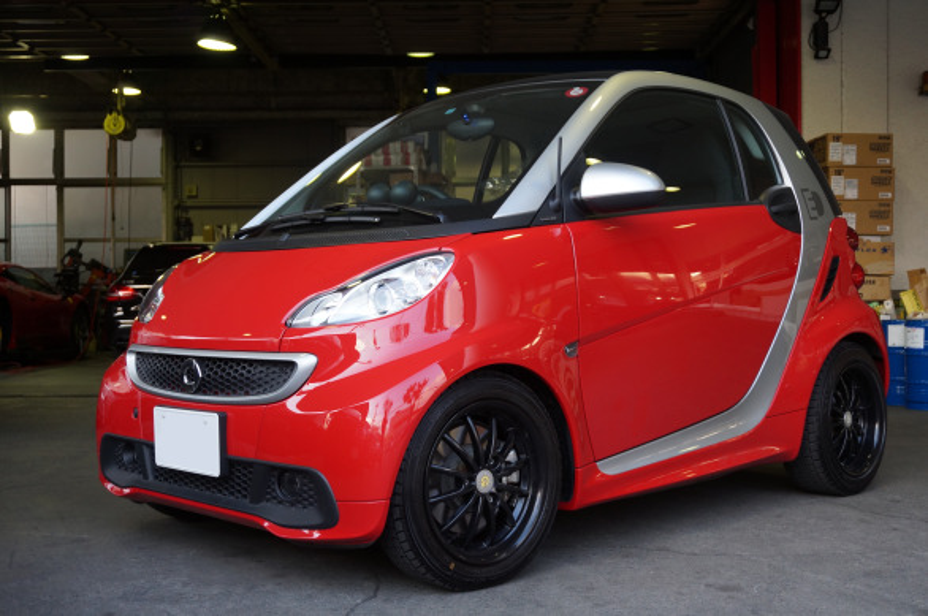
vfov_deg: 30.8
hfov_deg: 45.0
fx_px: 1120
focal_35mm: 44
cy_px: 308
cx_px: 464
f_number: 4.5
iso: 400
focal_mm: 29
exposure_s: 1/160
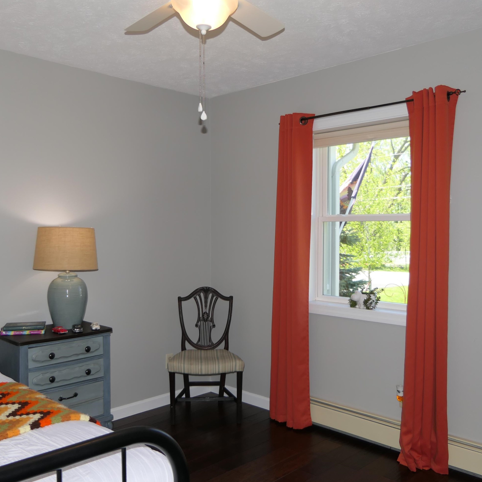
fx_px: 504
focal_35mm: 32
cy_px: 250
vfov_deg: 51.1
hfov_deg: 51.1
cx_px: 227
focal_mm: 8.8
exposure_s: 1/125
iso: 125
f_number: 2.8
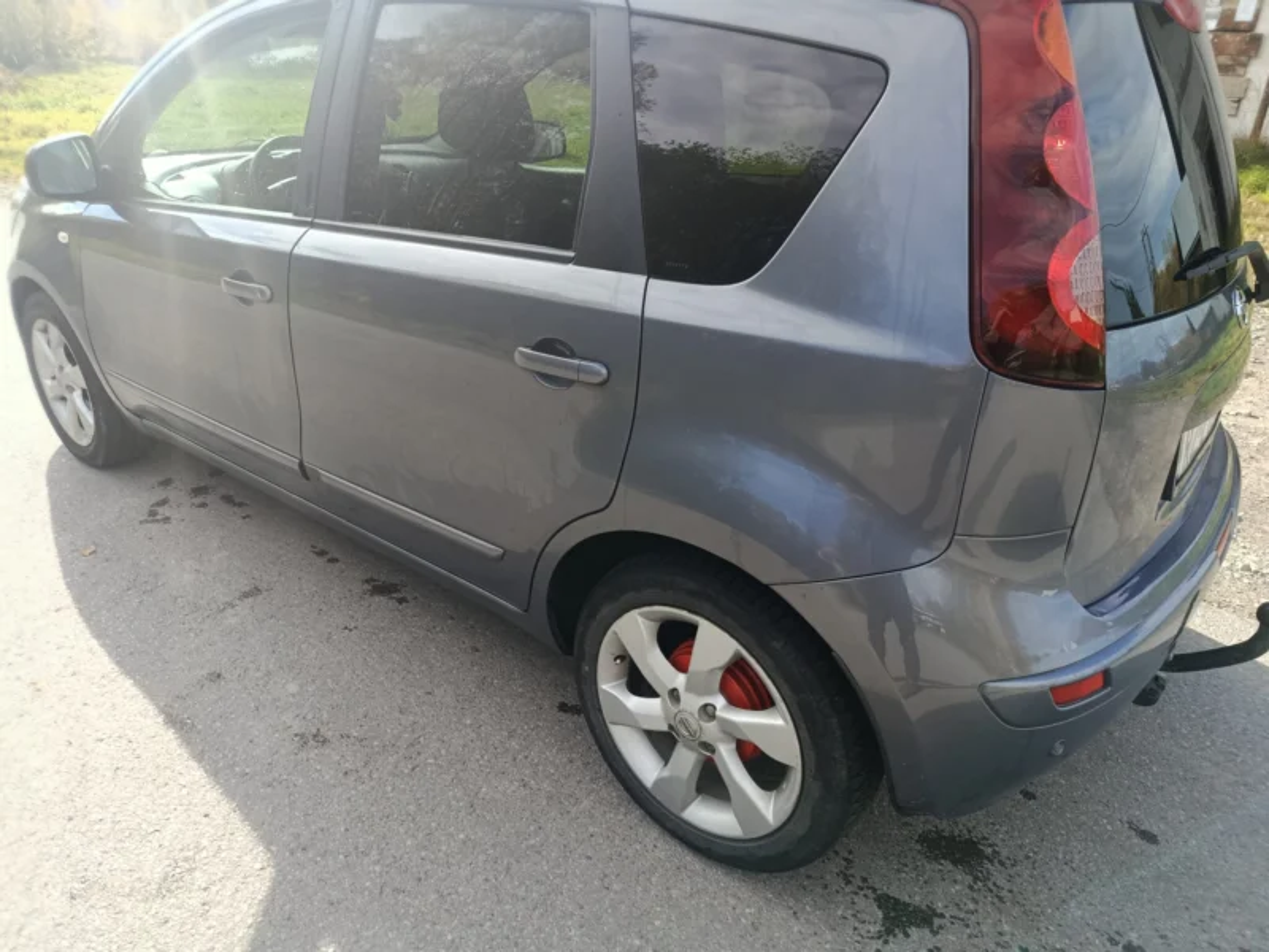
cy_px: 476
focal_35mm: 24
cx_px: 634
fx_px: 880
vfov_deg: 56.8
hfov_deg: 71.6
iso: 50
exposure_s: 1/150
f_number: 1.7
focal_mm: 5.24
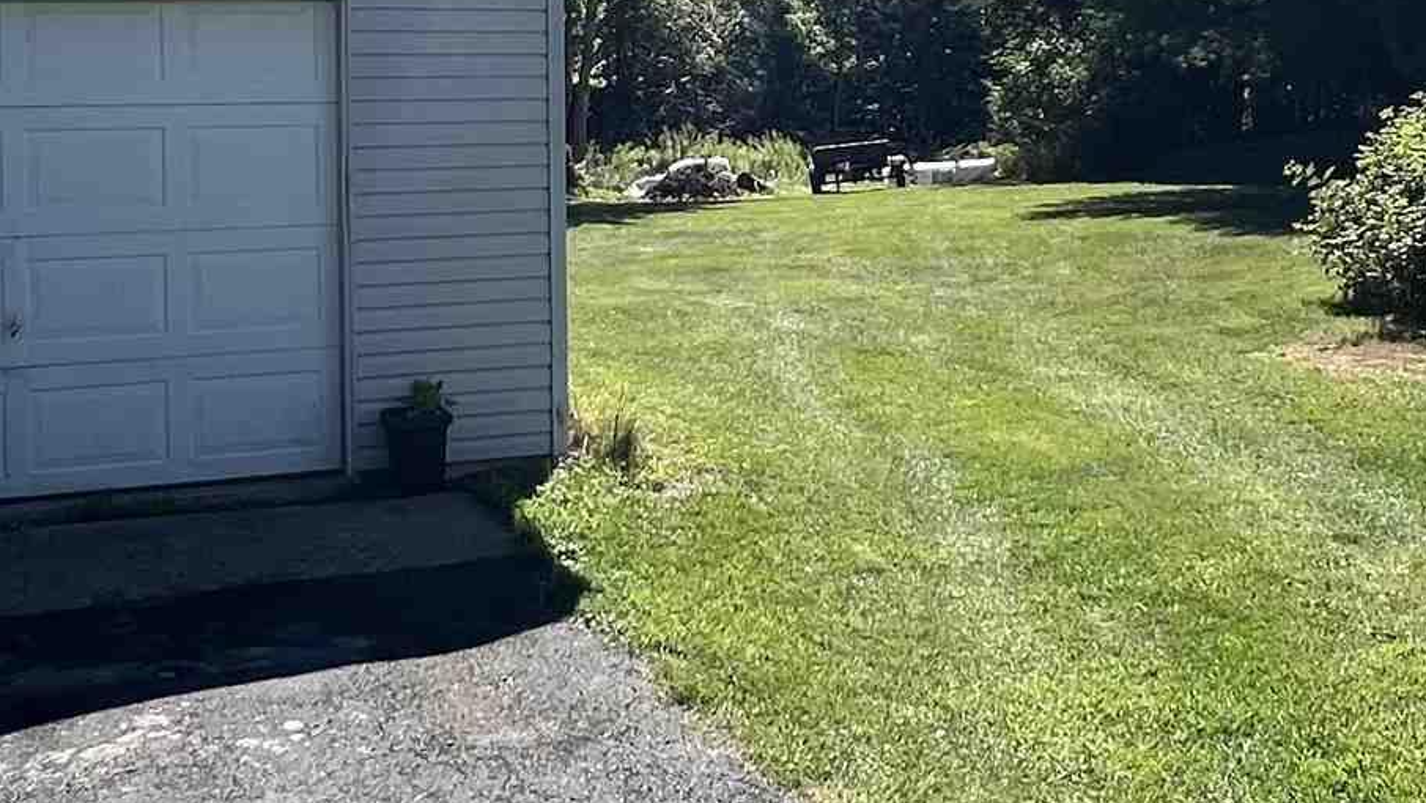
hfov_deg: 42.8
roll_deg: +1.3
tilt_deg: +0.6
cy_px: 105
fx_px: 1815
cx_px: 779
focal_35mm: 48
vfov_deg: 24.3
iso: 32
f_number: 1.8
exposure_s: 1/1085
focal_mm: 1.57
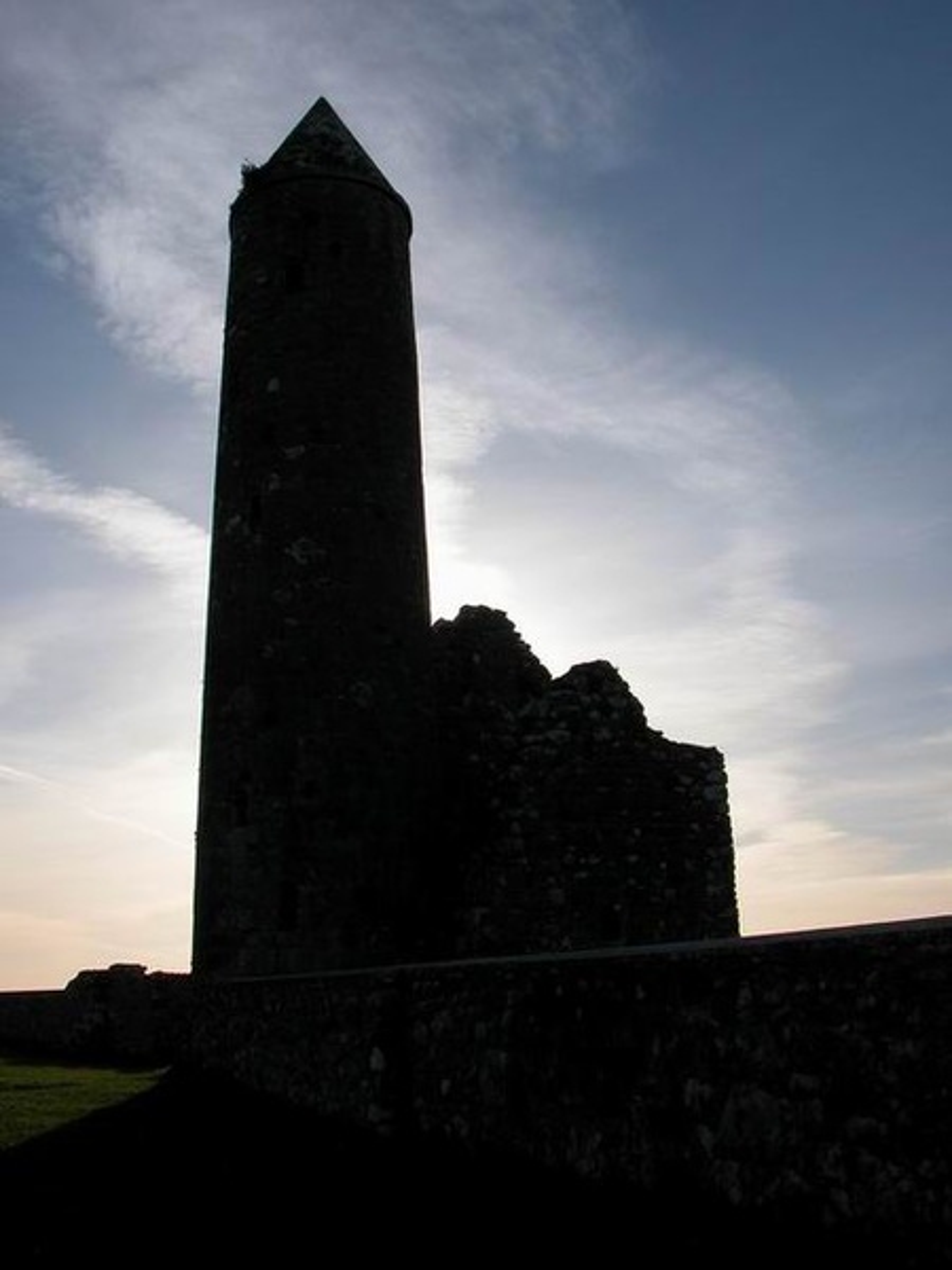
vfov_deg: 52.6
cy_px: 635
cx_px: 476
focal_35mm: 35
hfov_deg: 40.7
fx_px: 1283
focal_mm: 9
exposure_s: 1/475
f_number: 8
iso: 100
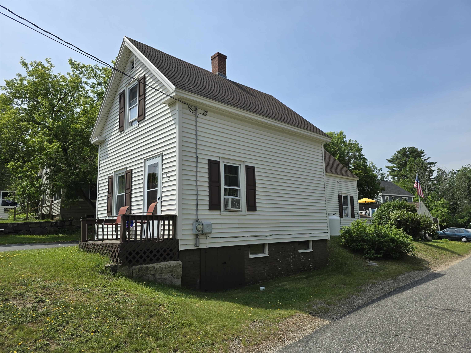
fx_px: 313
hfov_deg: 73.9
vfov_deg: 58.9
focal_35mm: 23
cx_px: 236
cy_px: 176
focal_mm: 6.3
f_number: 1.7
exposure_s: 1/1053
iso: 12
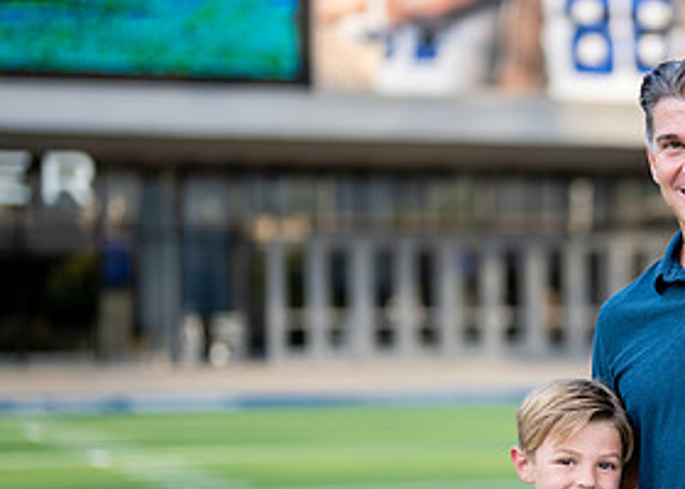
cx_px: 701
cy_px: 378
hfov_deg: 15.8
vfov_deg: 11.5
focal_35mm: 124
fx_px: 2412
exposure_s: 1/1600
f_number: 1.2
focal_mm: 50
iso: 100
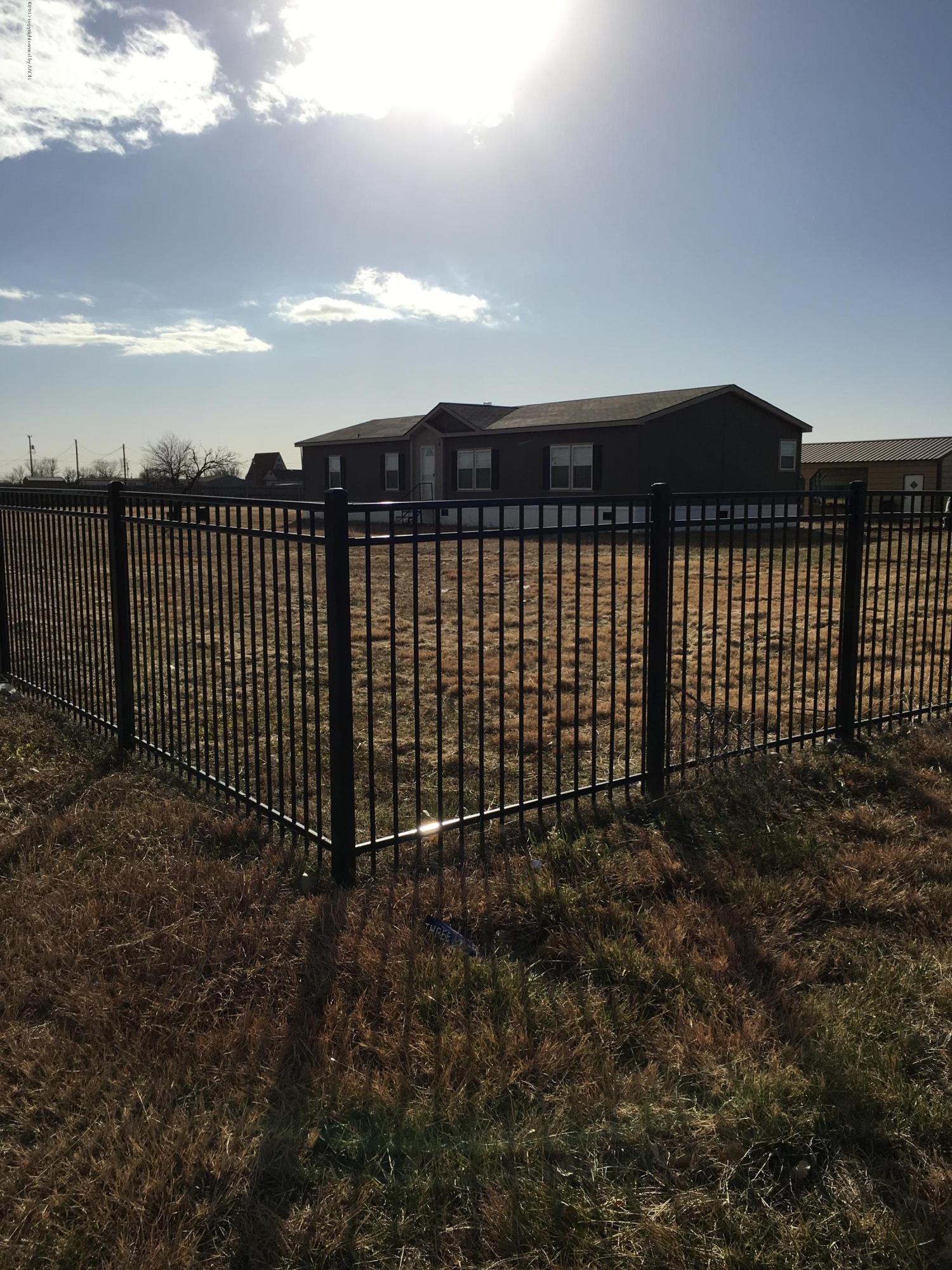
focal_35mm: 29
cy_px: 635
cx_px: 476
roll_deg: +0.3
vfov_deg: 61.7
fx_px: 1063
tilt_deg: -6.7
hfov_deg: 48.2
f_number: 2.2
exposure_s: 1/3663
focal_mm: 4.15
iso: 25
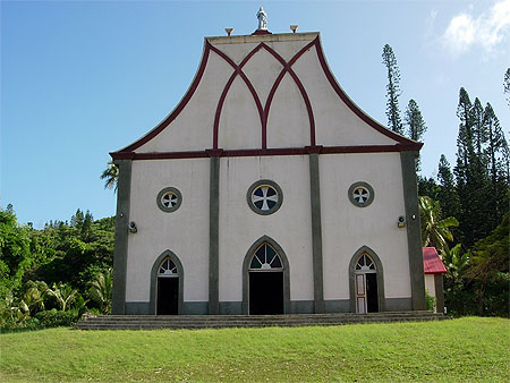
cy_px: 192
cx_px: 255
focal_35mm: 38
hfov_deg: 49.0
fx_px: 560
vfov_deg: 37.8
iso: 79
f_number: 4.8
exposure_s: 1/497
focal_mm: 7.8
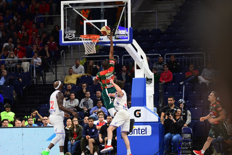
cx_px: 116
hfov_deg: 9.8
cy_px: 78
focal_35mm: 210
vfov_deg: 6.5
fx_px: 1353
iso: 800
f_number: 3.5
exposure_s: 1/500
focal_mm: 140
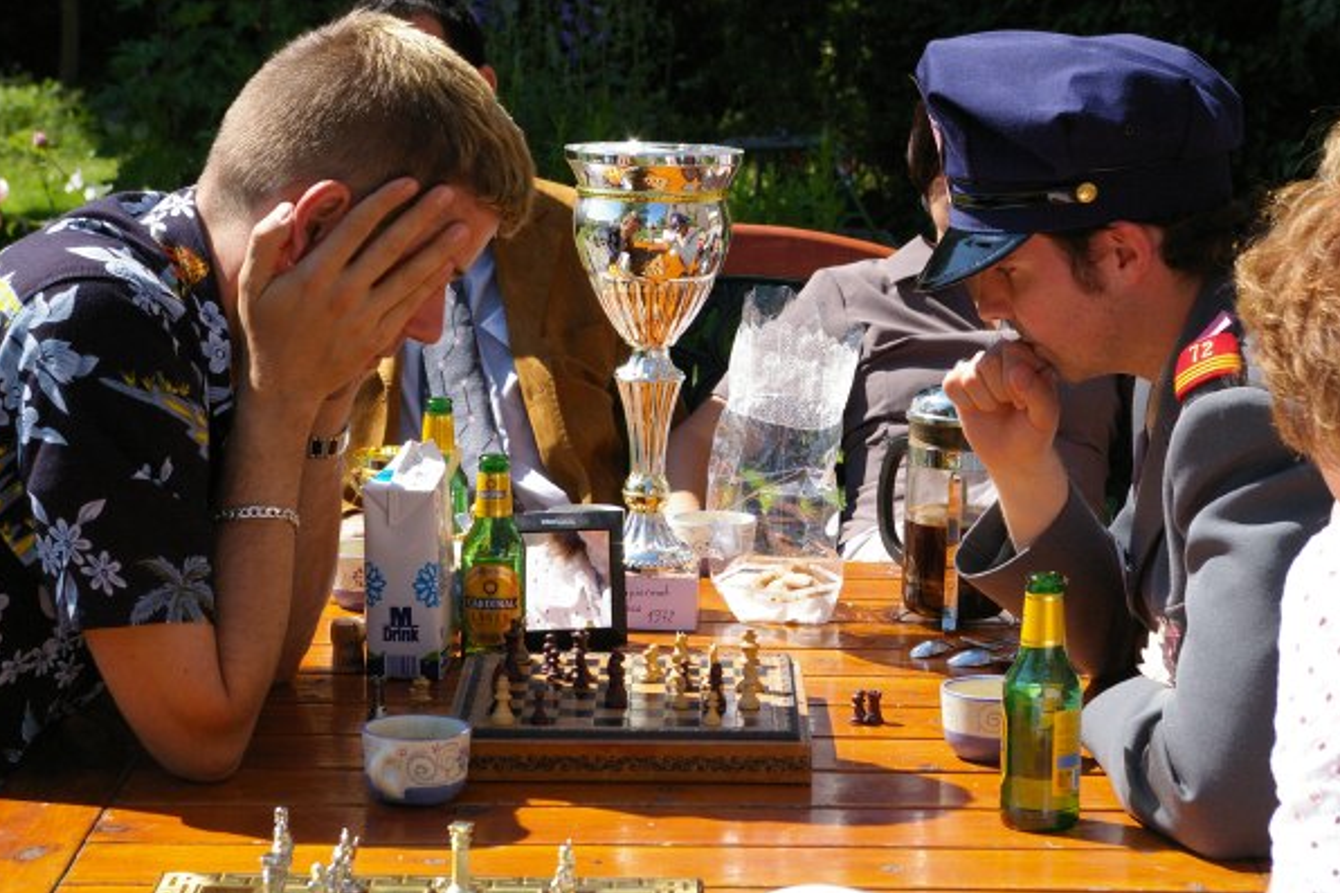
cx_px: 692
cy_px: 439
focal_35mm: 89
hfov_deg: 23.0
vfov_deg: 15.4
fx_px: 3294
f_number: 11
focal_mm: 55
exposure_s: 1/500
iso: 800
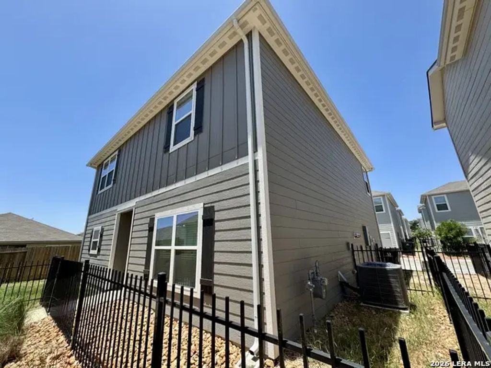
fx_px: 199
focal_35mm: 14
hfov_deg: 102.1
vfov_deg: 85.7
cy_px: 184
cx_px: 246
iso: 50
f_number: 2.2
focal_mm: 2.22
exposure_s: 1/1020
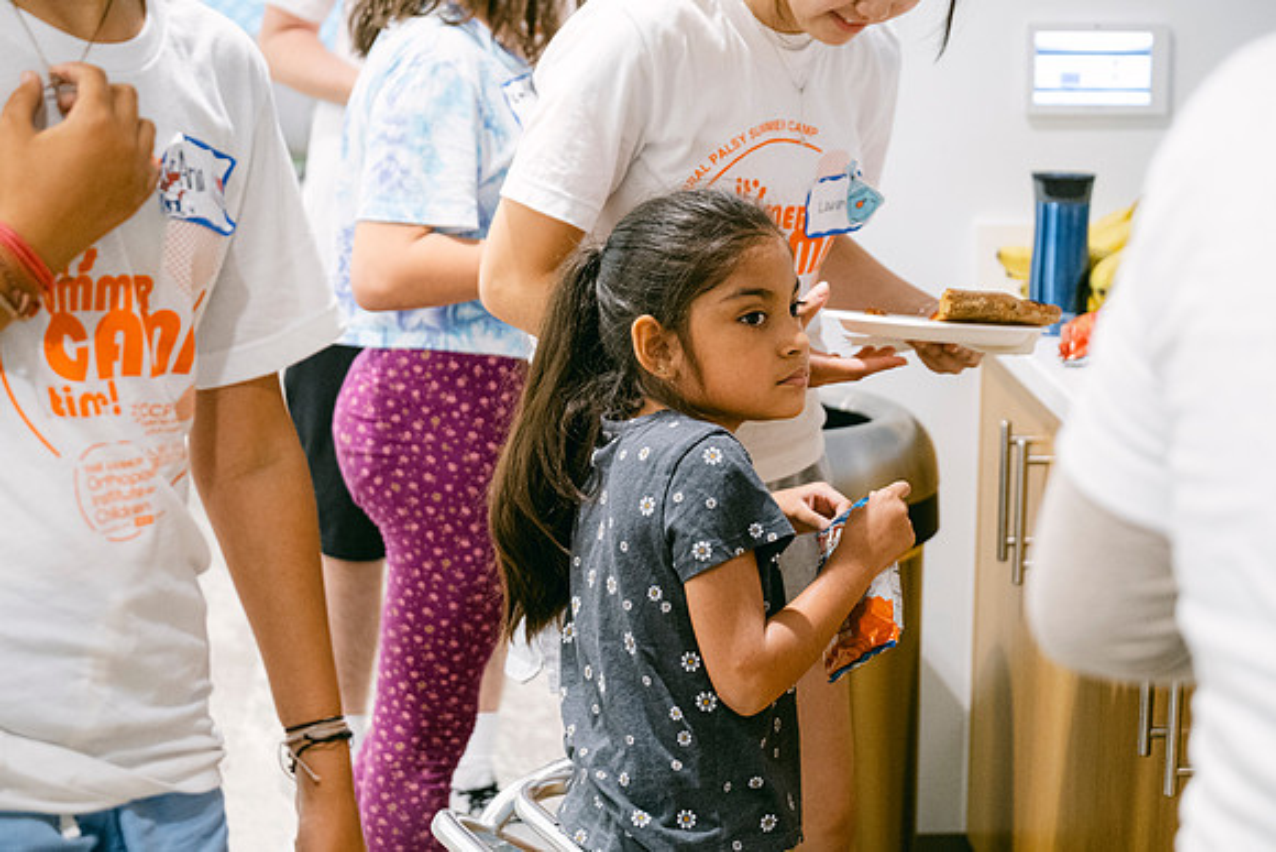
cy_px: 426
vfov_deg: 12.8
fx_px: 3793
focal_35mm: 107
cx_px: 638
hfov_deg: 19.1
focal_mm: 71.5
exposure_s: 1/125
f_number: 2.8
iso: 3200
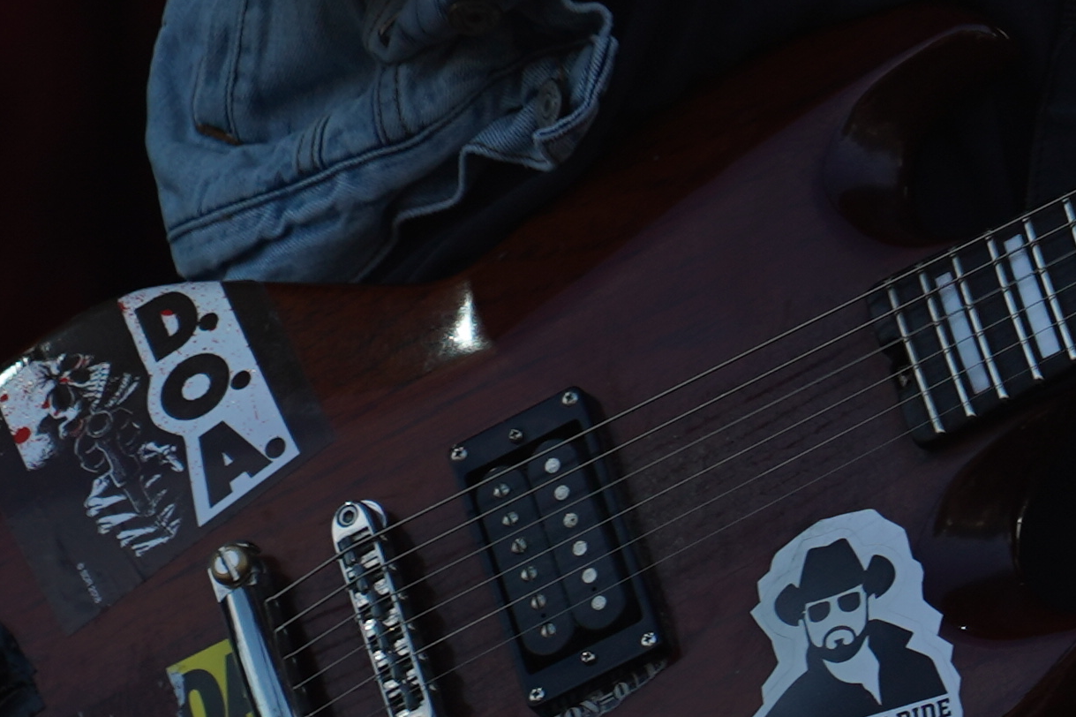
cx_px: 1312
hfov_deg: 4.0
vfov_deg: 2.6
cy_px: -603
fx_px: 15447
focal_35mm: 517
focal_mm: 105
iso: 100
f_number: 5
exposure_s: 1/320
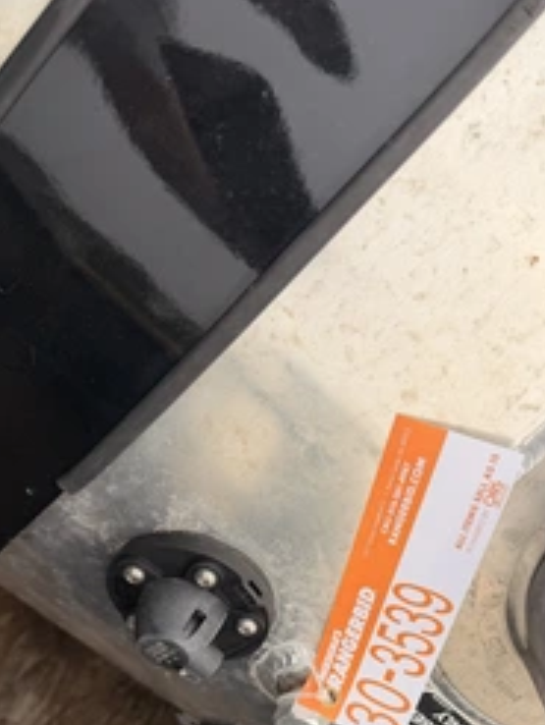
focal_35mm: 39
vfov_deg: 45.5
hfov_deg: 36.3
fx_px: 817
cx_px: 383
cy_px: 575
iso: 80
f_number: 1.78
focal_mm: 6.76
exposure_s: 1/2611
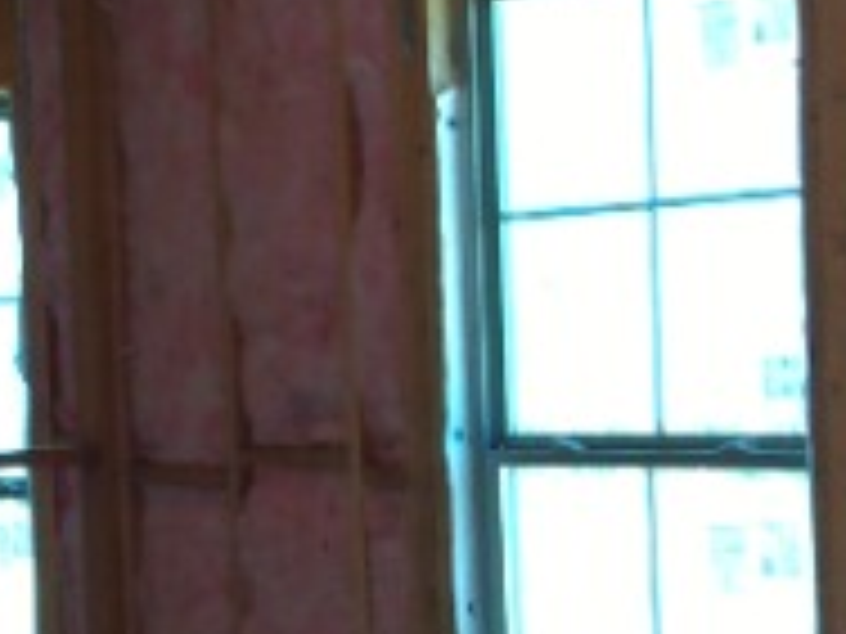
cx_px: -86
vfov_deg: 15.1
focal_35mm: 98
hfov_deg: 19.2
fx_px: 2395
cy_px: 418
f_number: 2
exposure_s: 1/60
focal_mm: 3.54
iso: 164
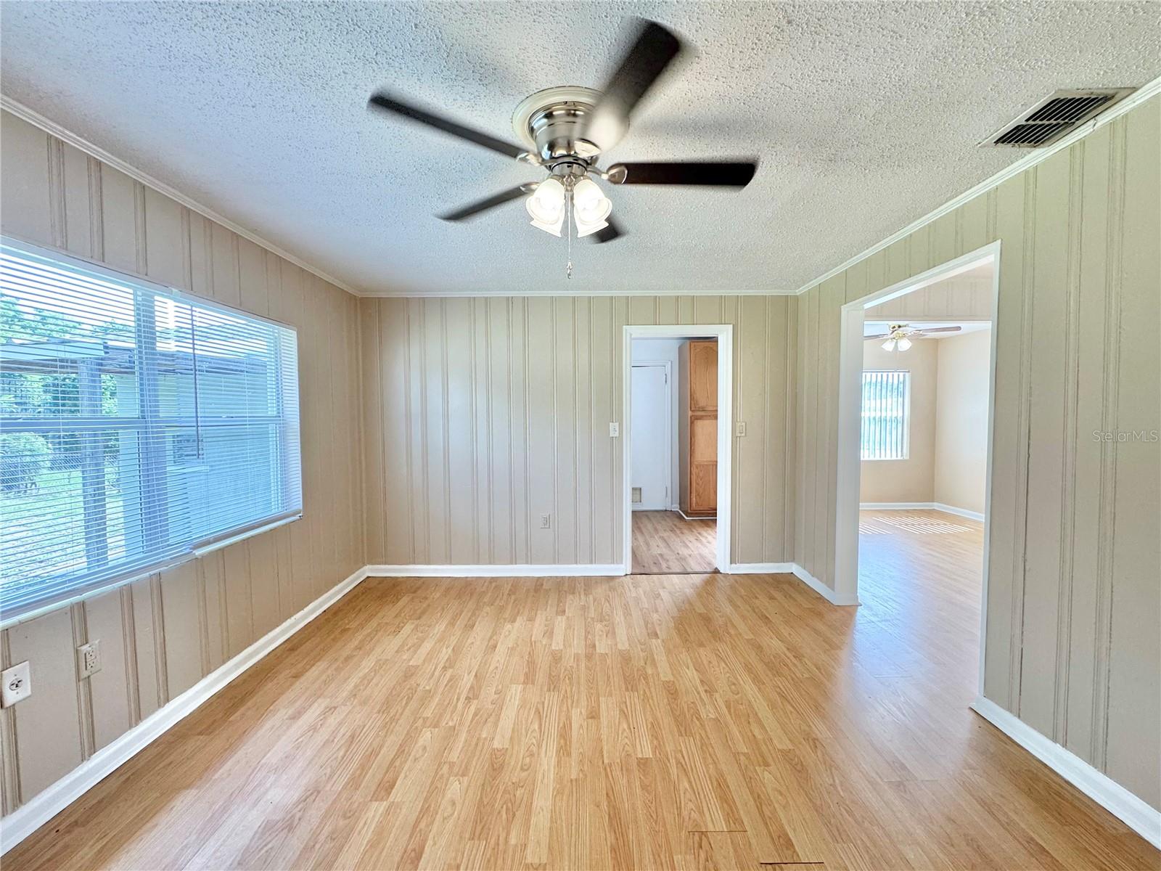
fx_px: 470
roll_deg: +0.5
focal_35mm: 14
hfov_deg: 102.1
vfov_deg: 85.7
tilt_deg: -2.2
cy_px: 436
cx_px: 580
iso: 125
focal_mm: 2.22
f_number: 2.2
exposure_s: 1/120
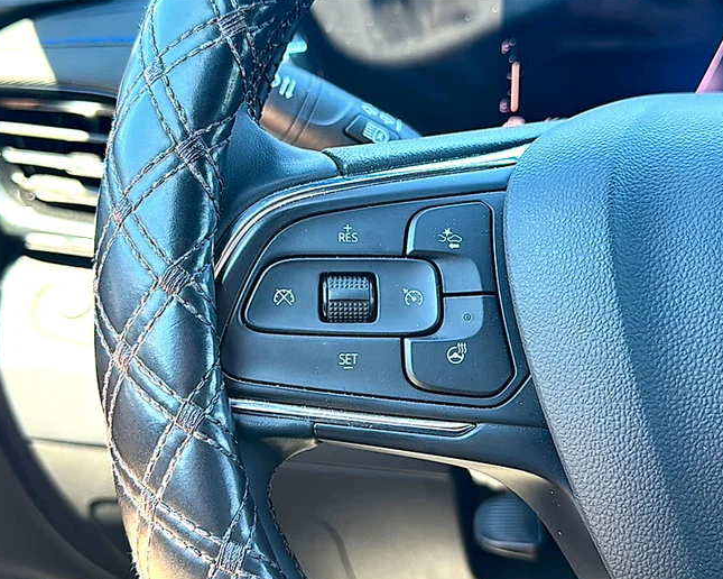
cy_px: 289
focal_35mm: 36
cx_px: 361
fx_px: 770
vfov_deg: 41.2
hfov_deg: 50.3
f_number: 1.78
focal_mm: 6.86
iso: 80
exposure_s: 1/82
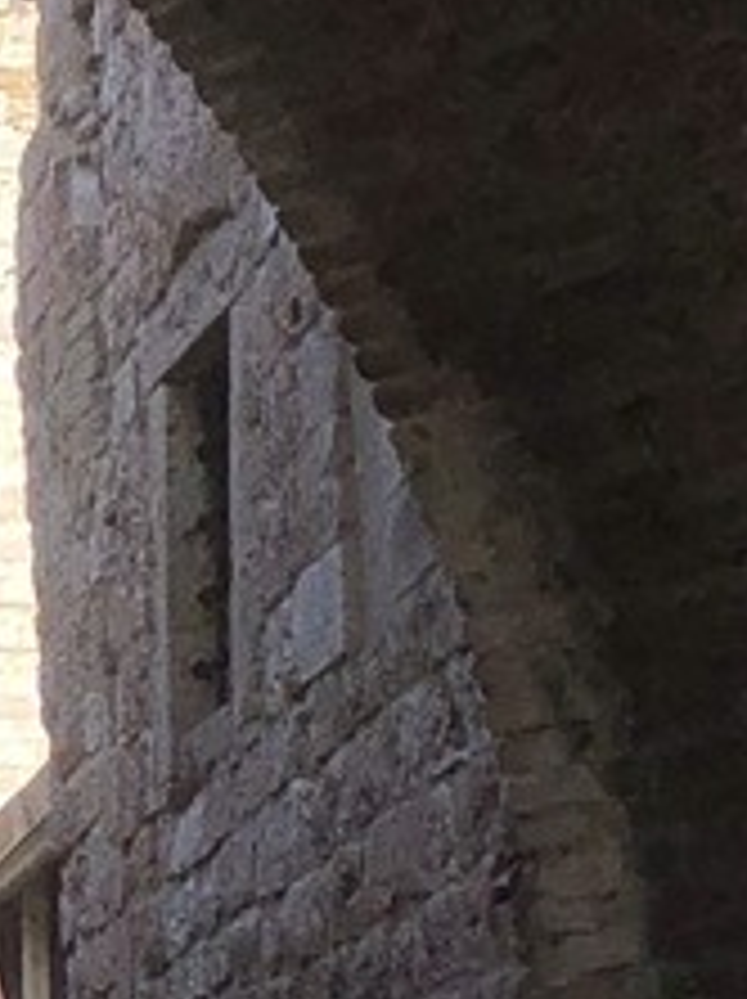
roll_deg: +0.3
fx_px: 5823
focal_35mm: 202
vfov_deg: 9.8
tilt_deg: +8.4
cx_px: -621
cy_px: 828
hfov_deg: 7.1
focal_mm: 4
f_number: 1.8
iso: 20
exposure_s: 1/1567
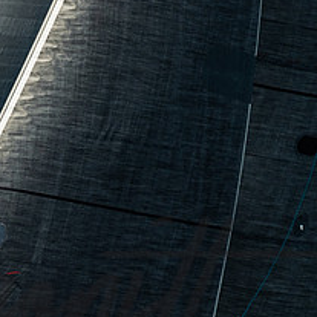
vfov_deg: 2.3
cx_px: -82
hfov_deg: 2.3
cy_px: 185
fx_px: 7957
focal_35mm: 768
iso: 320
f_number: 6.3
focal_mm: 200
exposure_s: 1/1250
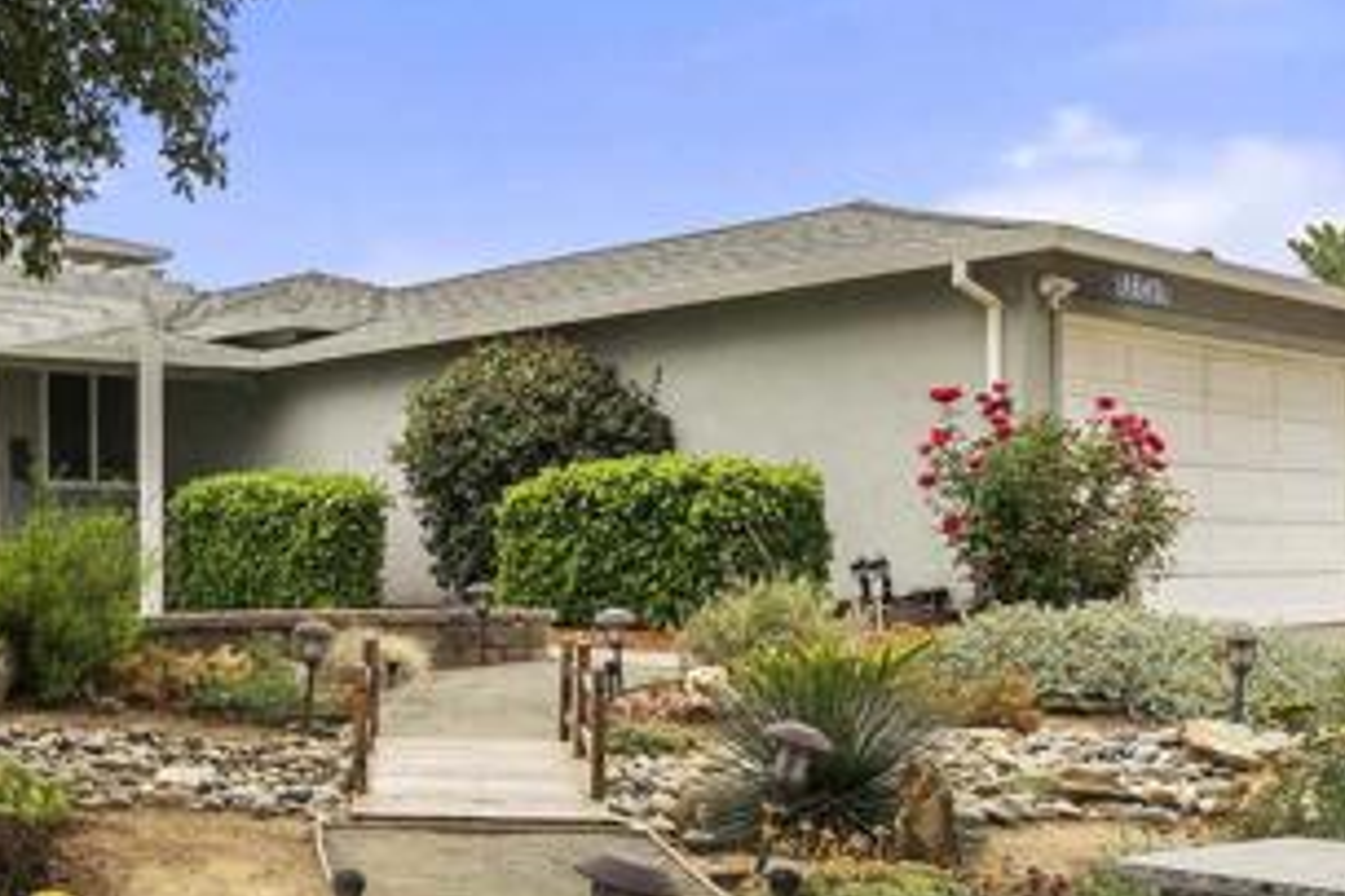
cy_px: 686
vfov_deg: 28.1
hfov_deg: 39.2
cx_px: 154
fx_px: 1755
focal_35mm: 47
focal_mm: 14
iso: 500
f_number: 8
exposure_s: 1/640
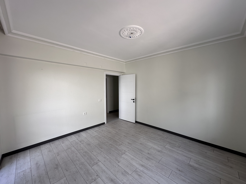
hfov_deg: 102.1
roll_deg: -0.5
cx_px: 123
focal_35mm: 14
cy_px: 92
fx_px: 99
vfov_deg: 85.7
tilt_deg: -2.6
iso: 40
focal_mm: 2.22
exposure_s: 1/147
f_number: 2.2
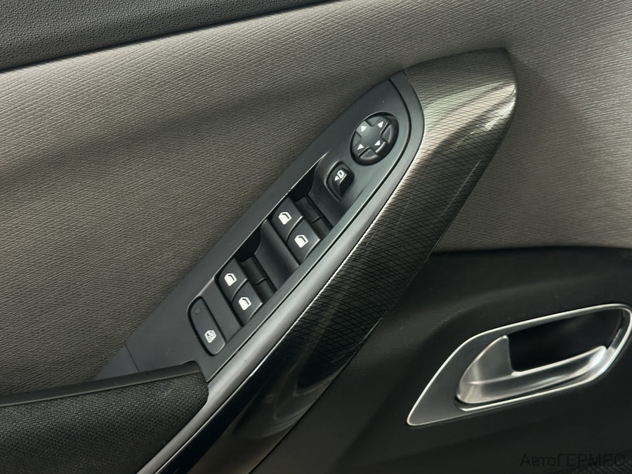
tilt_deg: -33.2
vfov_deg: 30.3
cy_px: 237
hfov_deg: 39.7
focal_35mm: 48
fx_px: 876
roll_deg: +1.4
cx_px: 316
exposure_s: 1/33
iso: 250
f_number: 1.78
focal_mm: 6.86
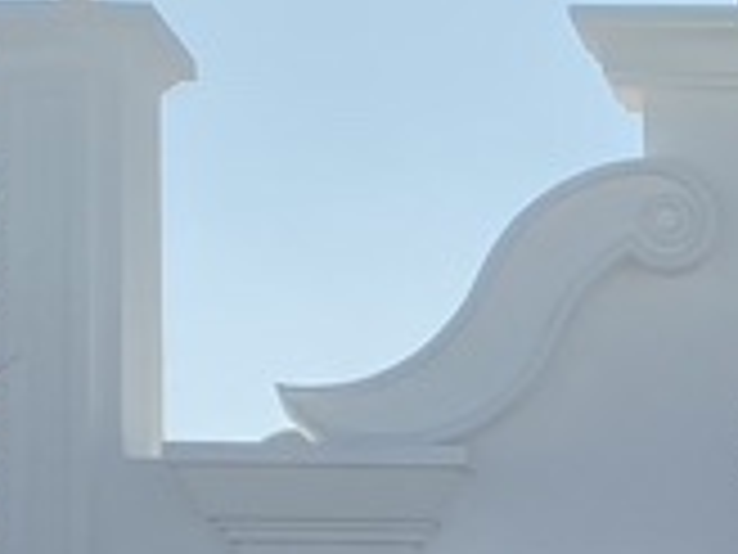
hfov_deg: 11.8
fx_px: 3454
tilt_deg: -1.9
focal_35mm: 162
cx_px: 1017
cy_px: 1004
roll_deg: -2.3
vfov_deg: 8.8
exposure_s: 1/6757
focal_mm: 4.25
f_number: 1.8
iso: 32
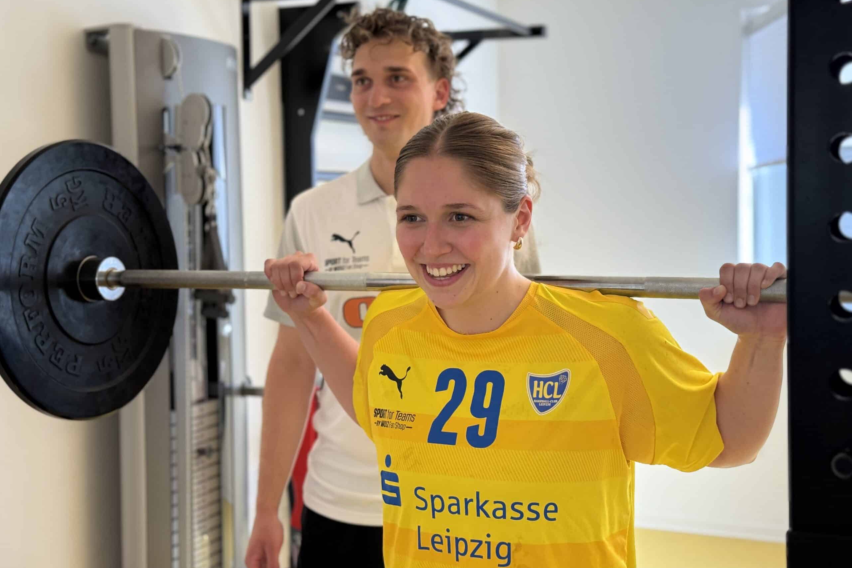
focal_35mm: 50
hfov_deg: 39.6
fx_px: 1183
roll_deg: +0.0
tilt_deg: -1.3
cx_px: 426
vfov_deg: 27.0
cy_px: 252
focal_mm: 6.76
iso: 64
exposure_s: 1/104
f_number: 1.78
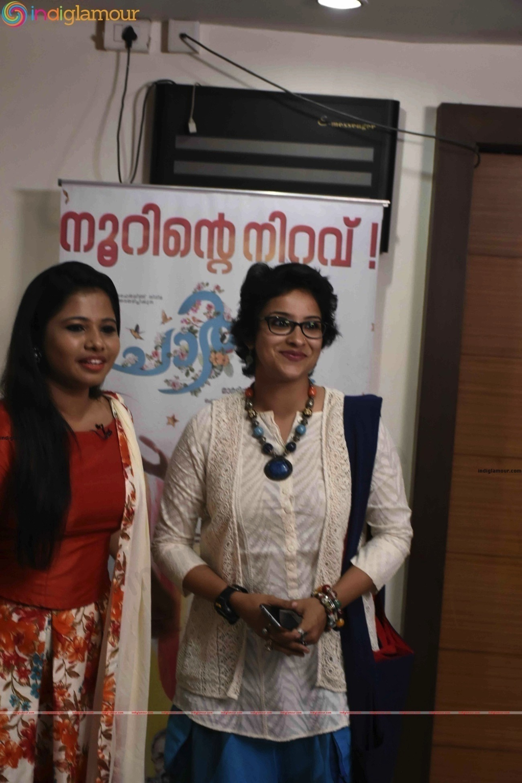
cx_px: 261
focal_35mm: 57
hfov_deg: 23.8
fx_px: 1240
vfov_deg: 35.1
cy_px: 392
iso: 1600
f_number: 4.2
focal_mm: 38
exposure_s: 1/100
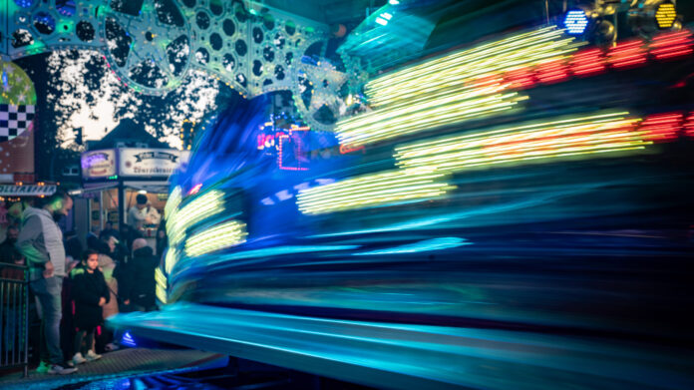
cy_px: 181
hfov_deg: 54.5
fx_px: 674
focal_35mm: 37
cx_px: 347
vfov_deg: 32.2
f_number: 10
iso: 200
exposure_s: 1/13
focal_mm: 35
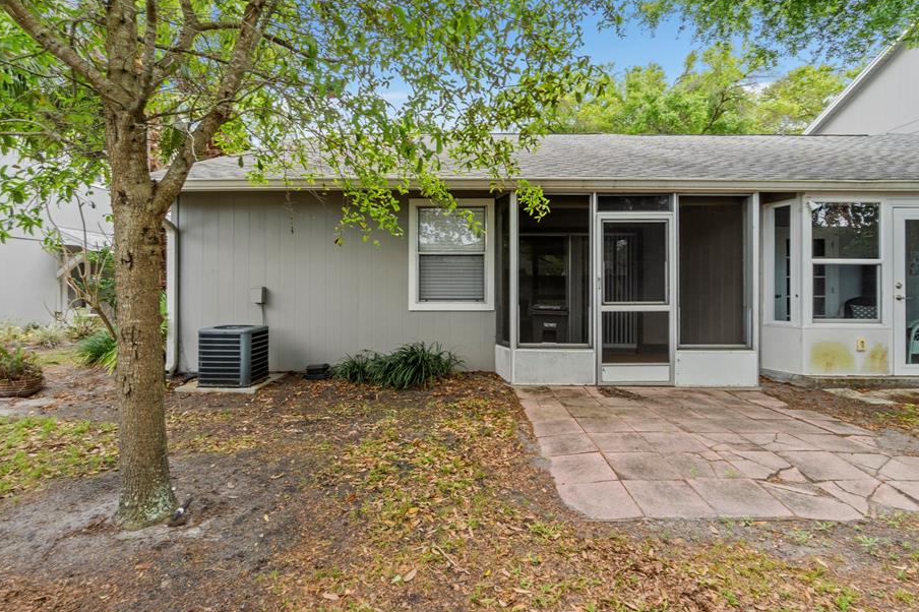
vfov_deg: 70.4
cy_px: 299
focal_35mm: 17
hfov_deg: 93.3
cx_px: 464
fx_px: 434
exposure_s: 1/20
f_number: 9
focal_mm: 10
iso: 100
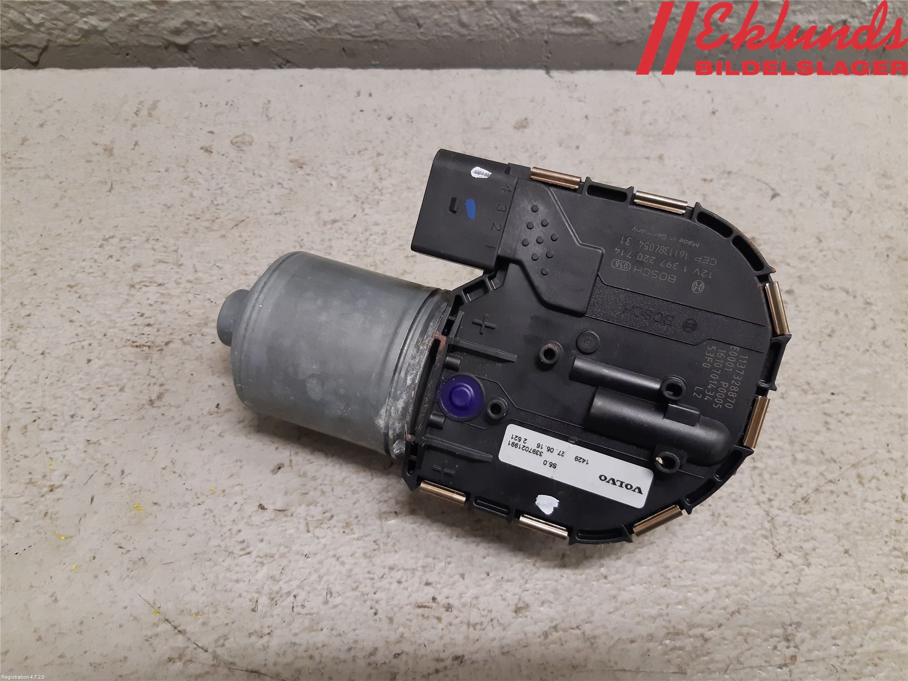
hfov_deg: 67.3
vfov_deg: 53.1
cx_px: 454
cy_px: 340
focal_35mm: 26
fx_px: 682
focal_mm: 3.93
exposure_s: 1/50
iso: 200
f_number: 1.7
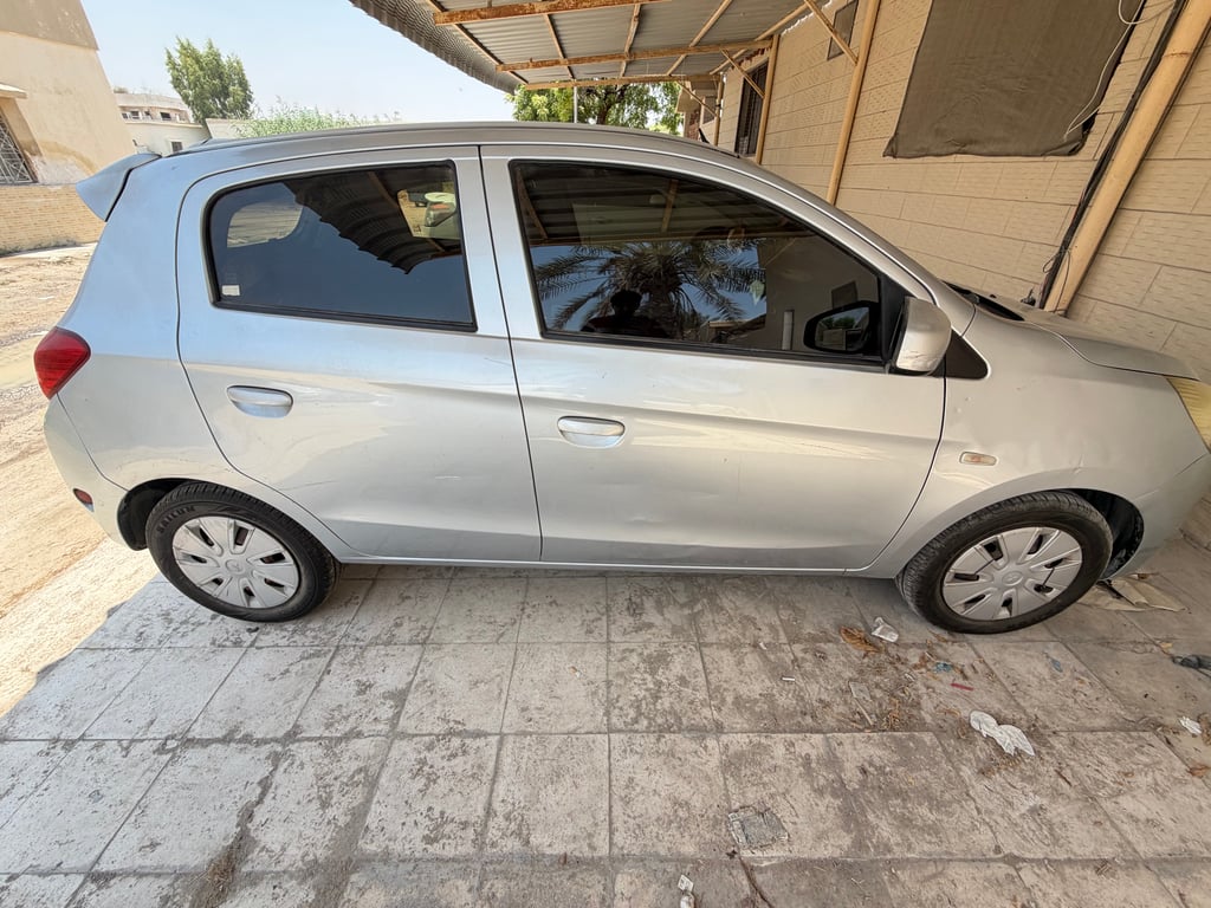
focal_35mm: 14
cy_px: 454
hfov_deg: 102.1
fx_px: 490
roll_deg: +0.4
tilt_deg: -30.4
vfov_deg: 85.7
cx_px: 606
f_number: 2.2
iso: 40
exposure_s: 1/253
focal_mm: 2.22
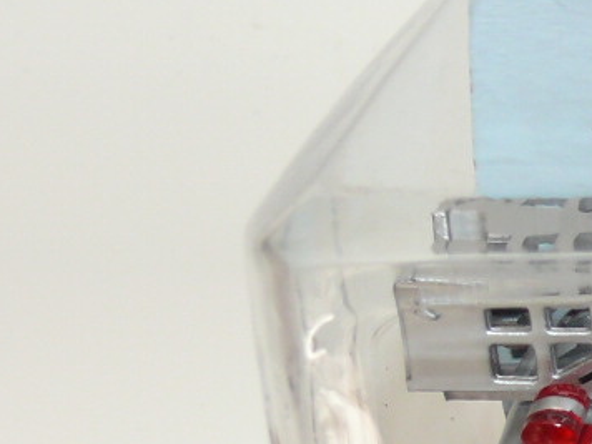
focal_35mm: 180
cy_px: 339
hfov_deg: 9.9
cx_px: 1327
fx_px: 3078
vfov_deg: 8.2
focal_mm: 8.1
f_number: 4
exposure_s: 1/30
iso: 100
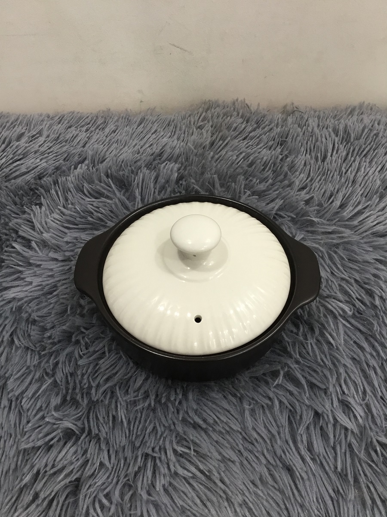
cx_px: 194
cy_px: 258
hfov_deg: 45.4
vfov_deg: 58.4
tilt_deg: -52.5
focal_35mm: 31
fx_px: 462
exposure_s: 1/33
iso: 100
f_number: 2.4
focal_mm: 3.3
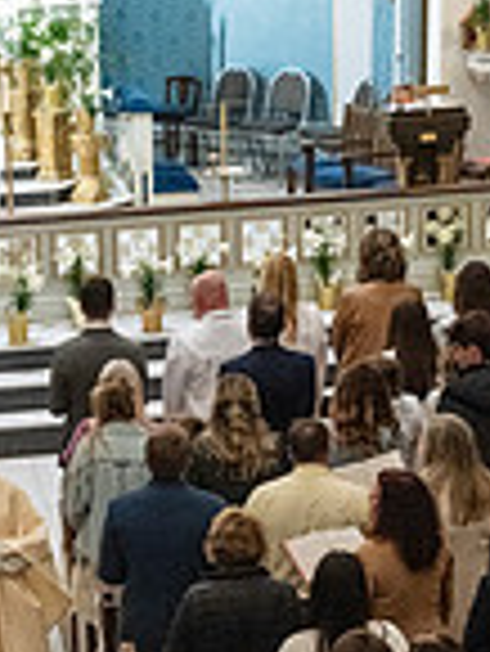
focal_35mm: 146
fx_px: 2752
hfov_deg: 10.0
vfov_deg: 12.8
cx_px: -94
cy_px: 962
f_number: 8
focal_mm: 49
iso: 5000
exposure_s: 1/60
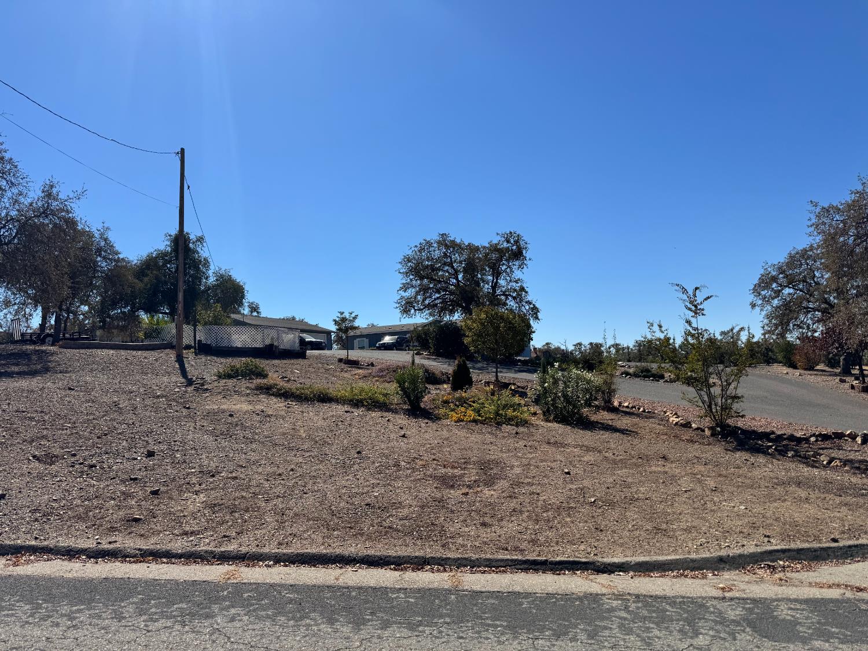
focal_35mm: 24
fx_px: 602
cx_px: 434
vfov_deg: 56.8
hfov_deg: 71.6
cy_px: 326
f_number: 1.78
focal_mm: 6.76
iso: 80
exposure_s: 1/7092
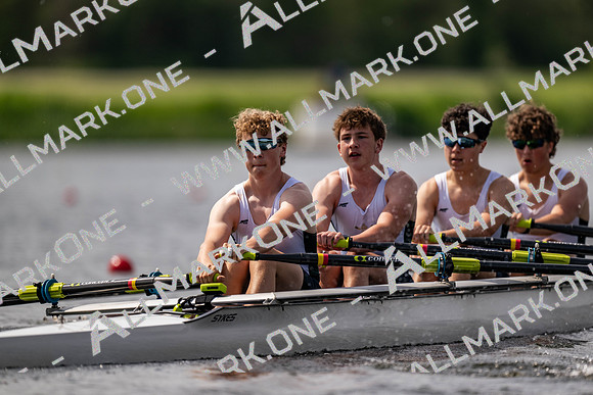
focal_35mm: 600
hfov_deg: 3.4
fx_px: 9885
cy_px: 198
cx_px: 296
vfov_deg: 2.3
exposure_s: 1/2500
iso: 180
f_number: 4
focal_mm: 600
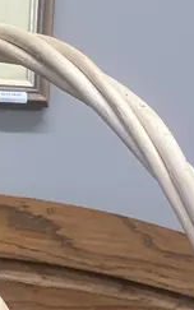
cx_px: -26
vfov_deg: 14.2
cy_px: 606
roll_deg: -1.4
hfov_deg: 10.4
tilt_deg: -17.4
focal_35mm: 125
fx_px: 1057
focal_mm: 3.99
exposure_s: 1/50
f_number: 1.8
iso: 160
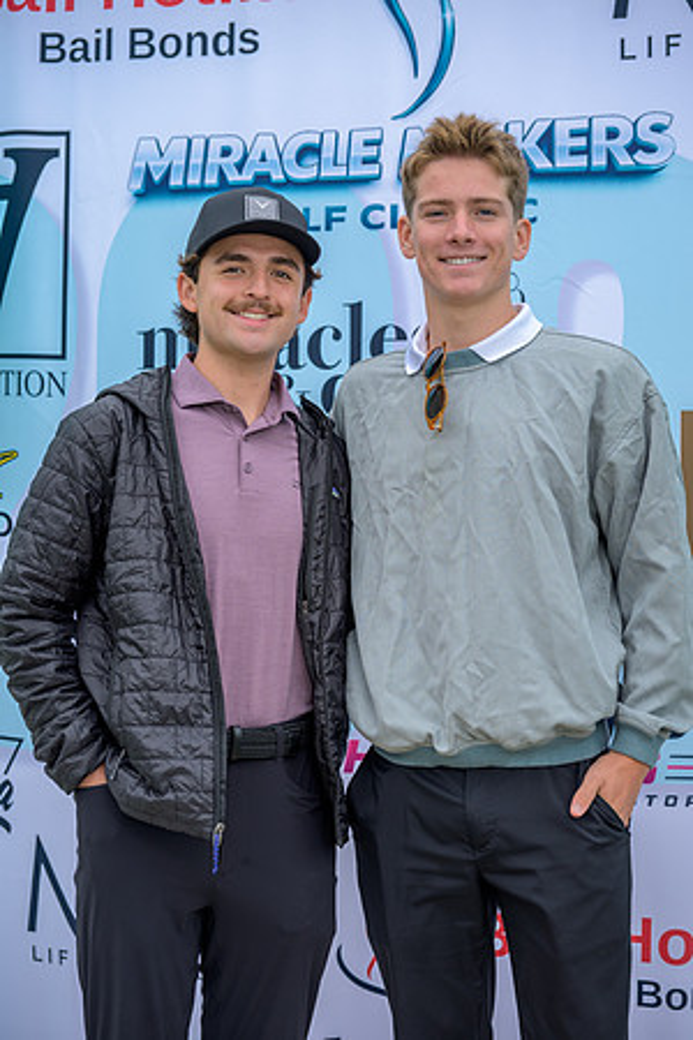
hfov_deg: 20.0
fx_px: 1963
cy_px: 520
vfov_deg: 29.7
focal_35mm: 68
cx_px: 346
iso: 125
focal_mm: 68
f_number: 4
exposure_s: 1/200
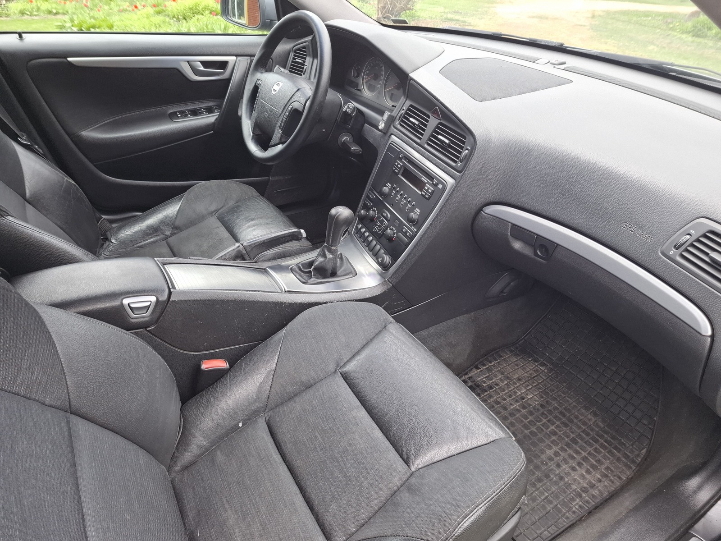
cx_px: 360
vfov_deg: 58.9
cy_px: 270
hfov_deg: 73.9
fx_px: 479
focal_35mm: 23
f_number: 1.8
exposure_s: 1/100
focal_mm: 5.54
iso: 50
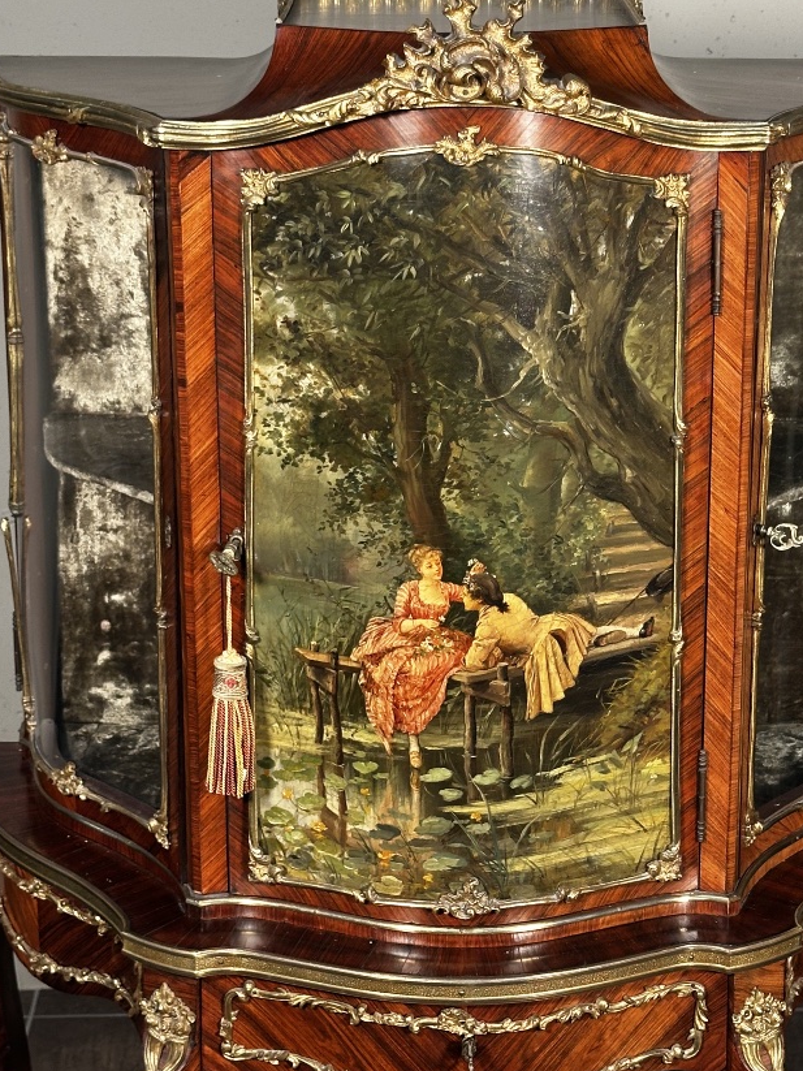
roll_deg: -1.2
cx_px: 446
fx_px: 2166
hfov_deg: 21.0
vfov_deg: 27.7
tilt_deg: -17.0
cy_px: 432
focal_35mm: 70
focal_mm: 6.86
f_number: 1.78
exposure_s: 1/50
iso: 100
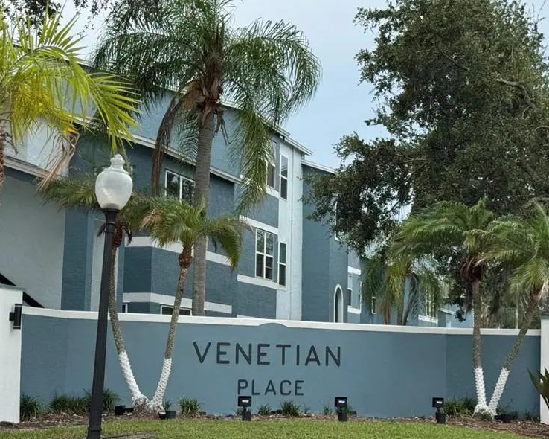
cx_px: 275
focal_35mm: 65
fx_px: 1056
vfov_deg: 23.5
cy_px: 238
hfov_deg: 29.1
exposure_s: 1/1923
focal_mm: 6.76
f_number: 1.78
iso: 64
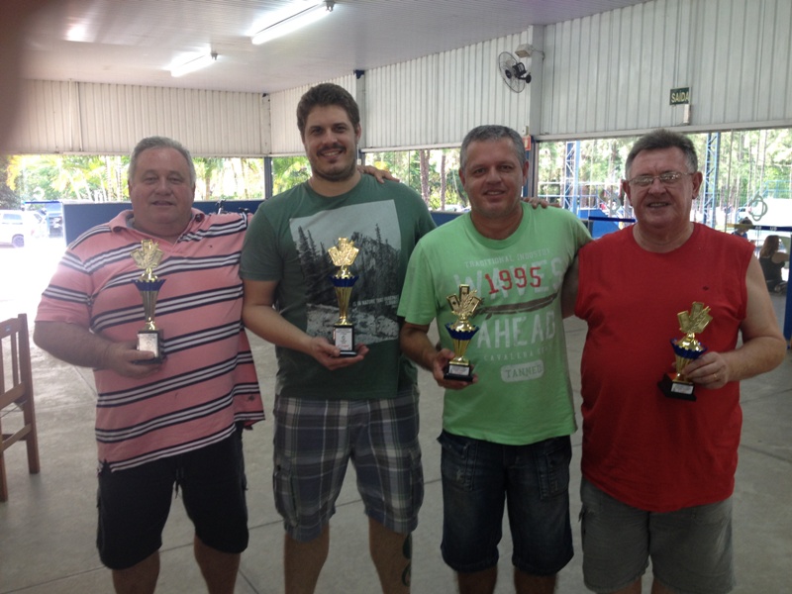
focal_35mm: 35
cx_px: 396
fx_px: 801
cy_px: 297
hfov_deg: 52.6
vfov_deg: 40.7
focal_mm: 4.28
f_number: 2.4
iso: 50
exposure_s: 1/30
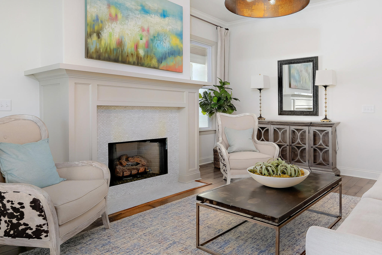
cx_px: 226
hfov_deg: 70.9
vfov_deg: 51.3
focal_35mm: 25
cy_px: 127
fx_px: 265
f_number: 8
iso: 500
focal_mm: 11
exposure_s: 1/10
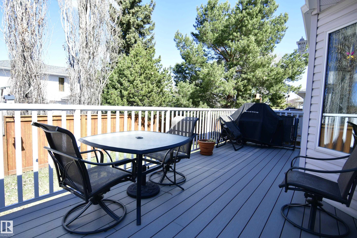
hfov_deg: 90.0
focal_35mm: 18
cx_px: 178
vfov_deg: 67.4
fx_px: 178
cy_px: 119
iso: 400
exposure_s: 1/1000
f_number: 4.5
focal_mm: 12
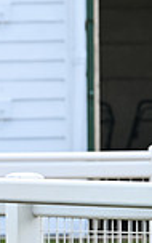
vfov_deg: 2.7
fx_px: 5143
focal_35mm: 776
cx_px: -309
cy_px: 173
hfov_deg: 1.7
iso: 400
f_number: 5.6
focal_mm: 200
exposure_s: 1/640
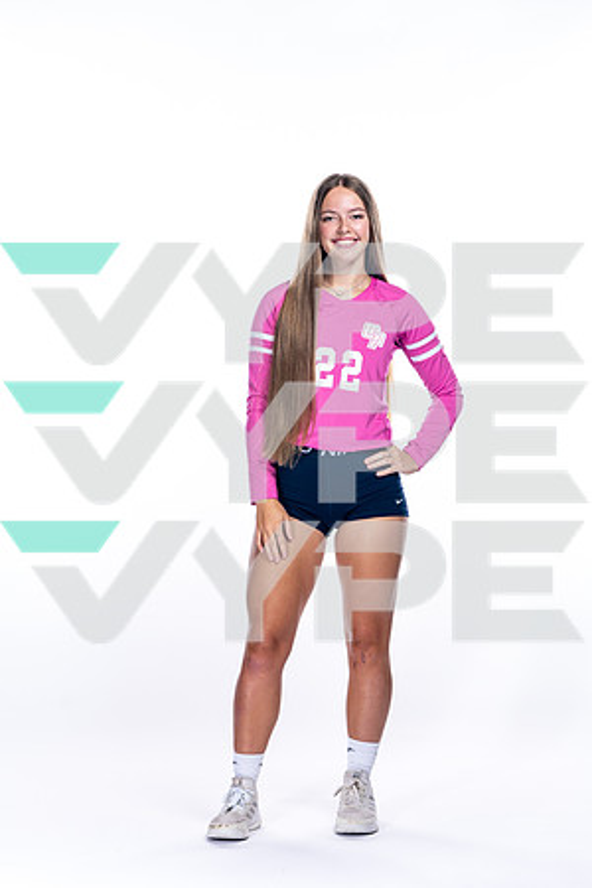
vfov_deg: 19.8
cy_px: 444
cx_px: 296
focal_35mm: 103
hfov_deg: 13.3
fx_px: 2540
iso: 400
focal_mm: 103
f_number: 5.6
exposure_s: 1/250
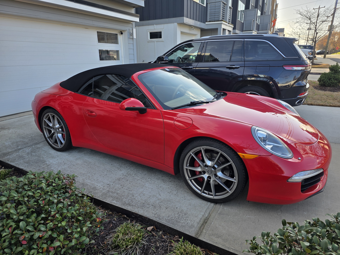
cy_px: 128
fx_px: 226
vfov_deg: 58.9
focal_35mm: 23
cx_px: 170
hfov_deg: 73.9
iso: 80
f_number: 1.7
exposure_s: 1/1641
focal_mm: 6.3
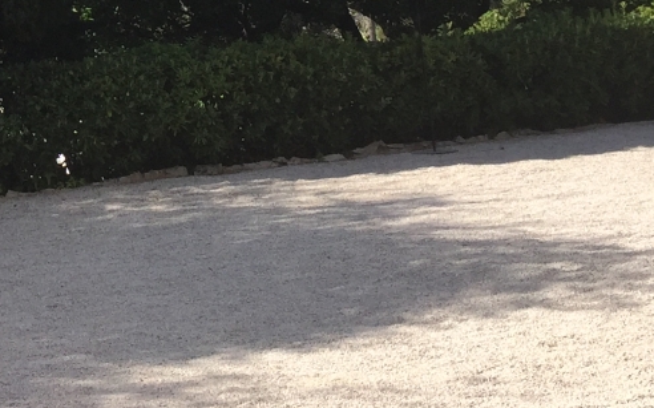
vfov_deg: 12.3
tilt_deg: +9.7
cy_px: -260
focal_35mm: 100
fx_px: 1782
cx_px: -40
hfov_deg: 20.0
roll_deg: +1.9
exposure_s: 1/1364
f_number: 2.2
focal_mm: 4.15
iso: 32
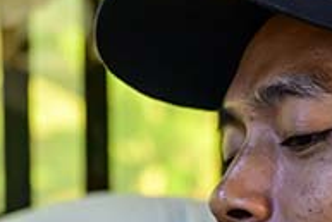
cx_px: 117
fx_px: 1583
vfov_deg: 7.8
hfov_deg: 12.0
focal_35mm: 171
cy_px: 363
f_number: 2.8
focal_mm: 34.5
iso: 5600
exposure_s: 1/200
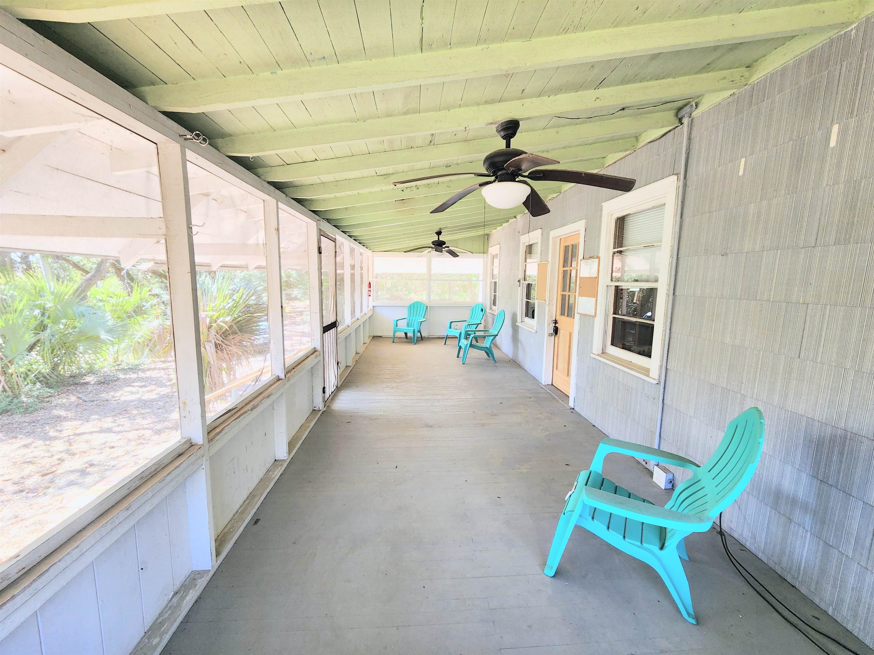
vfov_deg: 89.9
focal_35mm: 13
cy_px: 328
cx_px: 437
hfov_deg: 106.2
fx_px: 328
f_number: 2.2
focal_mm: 2.2
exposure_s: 1/60
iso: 160
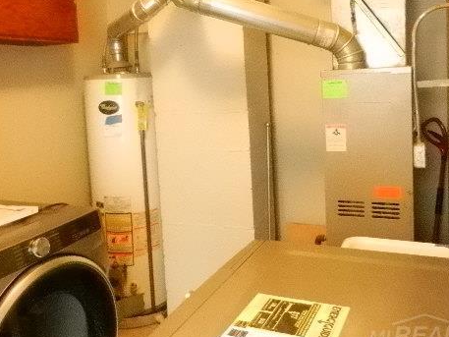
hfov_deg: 52.6
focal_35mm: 35
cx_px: 232
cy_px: 115
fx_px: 454
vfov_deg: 40.3
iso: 3200
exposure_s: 1/15
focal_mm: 4.5
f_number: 3.5
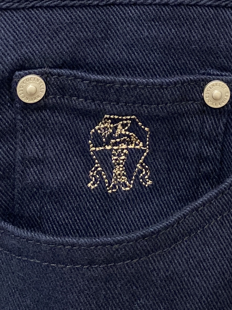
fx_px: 232
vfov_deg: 67.3
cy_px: 155
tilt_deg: -4.4
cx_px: 116
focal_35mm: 26
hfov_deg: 53.1
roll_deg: -1.4
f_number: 1.8
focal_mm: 4.25
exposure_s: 1/114
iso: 125
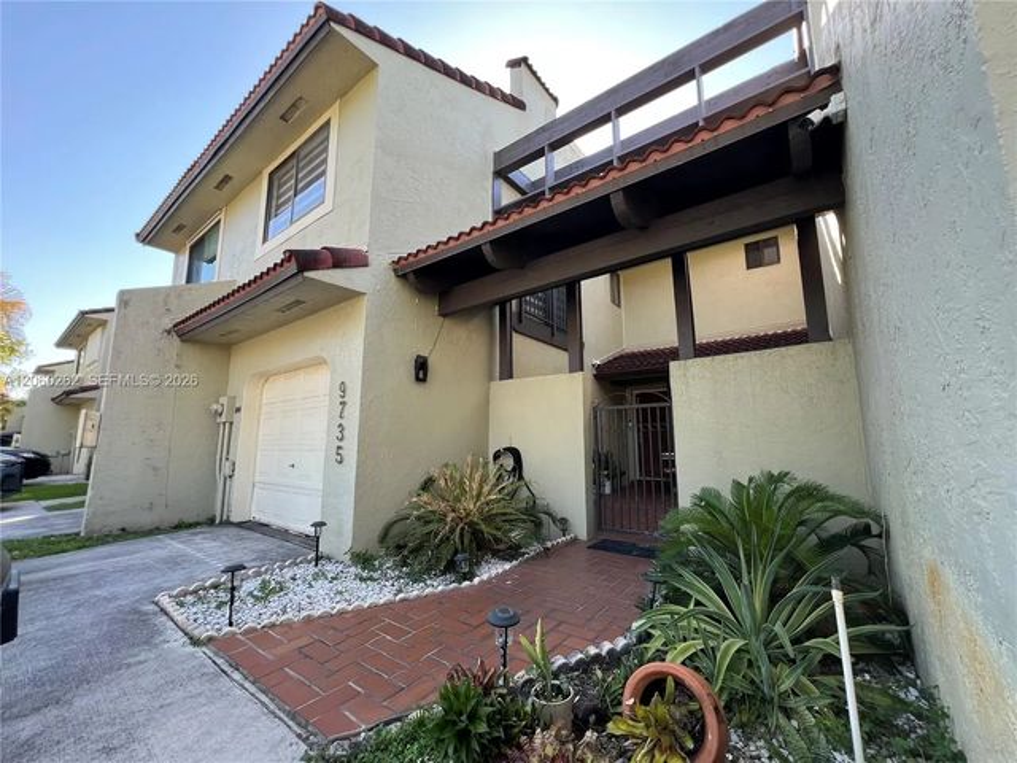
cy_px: 382
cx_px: 508
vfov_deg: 89.9
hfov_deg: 106.2
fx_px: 382
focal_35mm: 13
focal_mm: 1.57
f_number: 1.8
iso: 32
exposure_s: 1/144
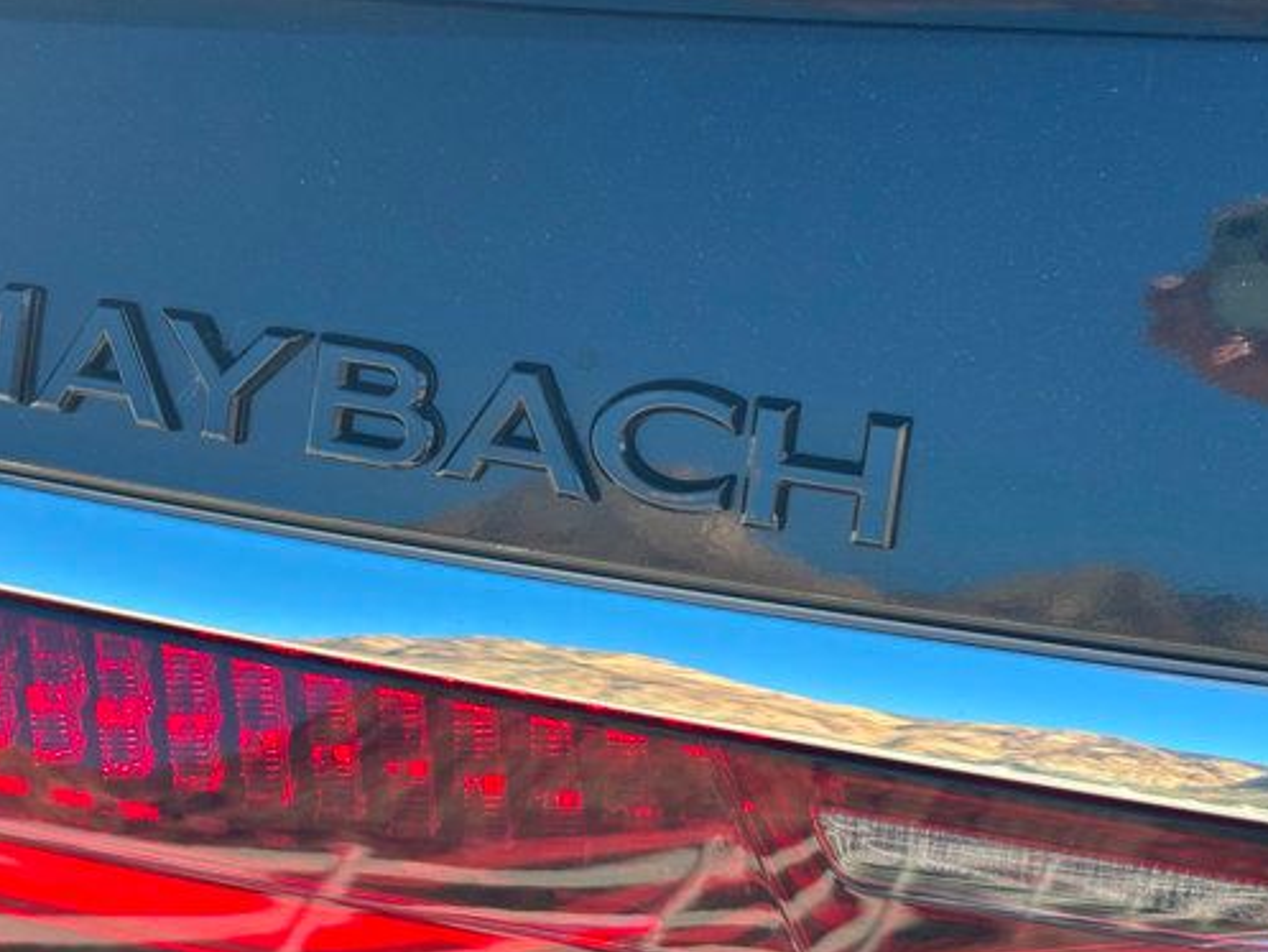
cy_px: 510
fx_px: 2455
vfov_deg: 21.9
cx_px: 485
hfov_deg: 28.9
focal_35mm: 67
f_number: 1.6
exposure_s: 1/510
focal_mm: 5.96
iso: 32
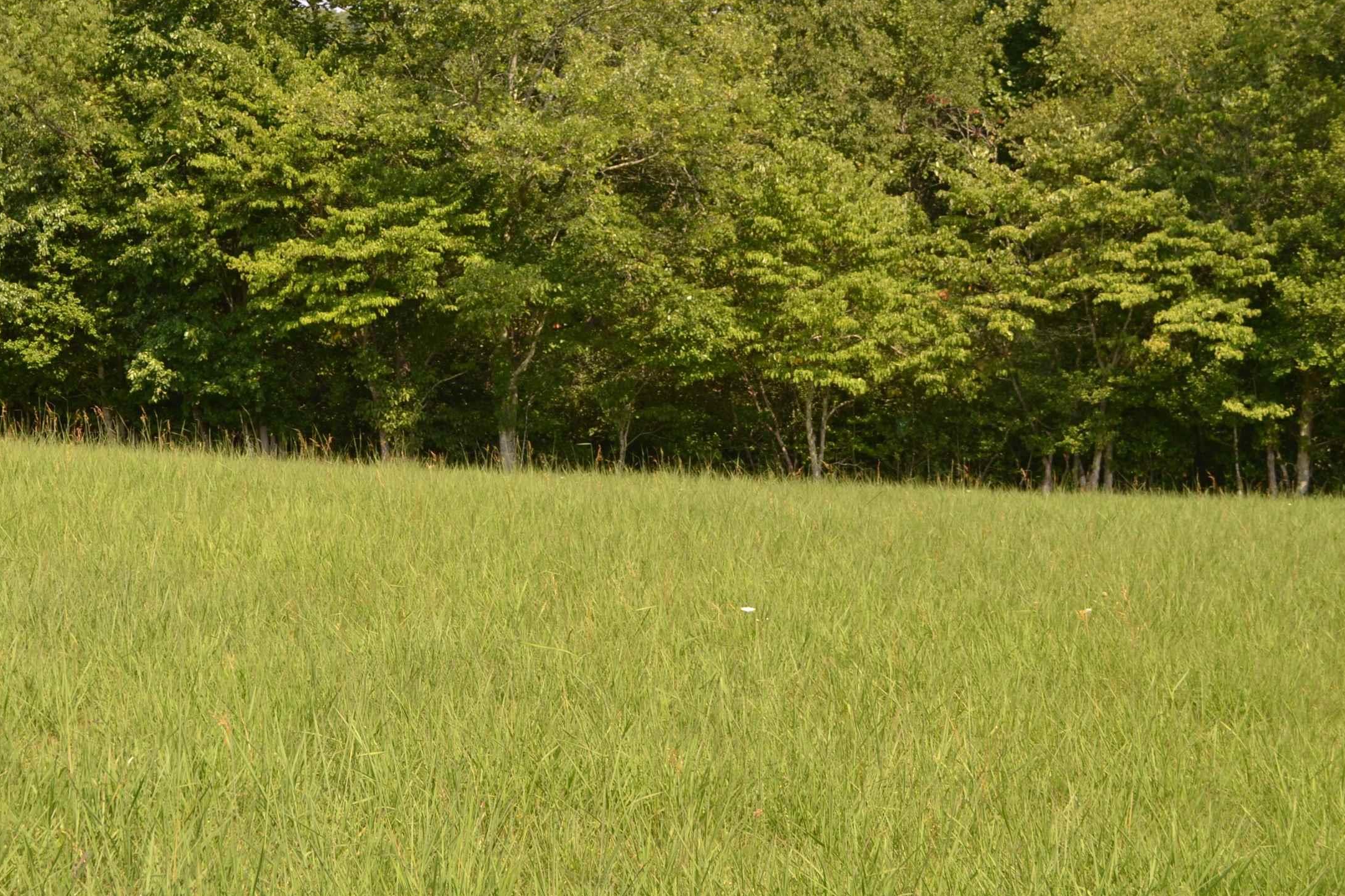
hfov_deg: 32.1
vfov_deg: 22.0
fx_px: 2305
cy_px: 392
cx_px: 405
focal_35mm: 62
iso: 100
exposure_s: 1/200
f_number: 7.1
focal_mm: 29
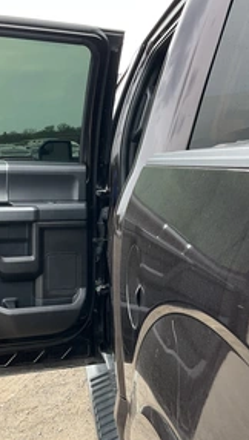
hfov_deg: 27.1
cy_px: 215
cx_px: 92
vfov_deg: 46.4
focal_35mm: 44
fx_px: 515
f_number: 1.8
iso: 20
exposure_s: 1/172
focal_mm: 3
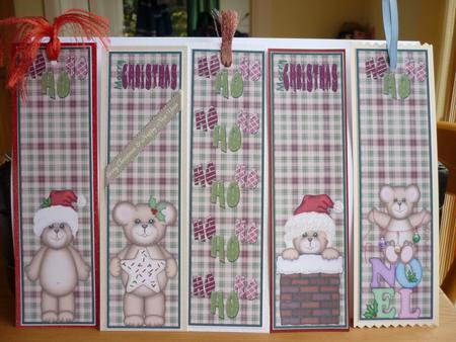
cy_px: 171
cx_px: 228
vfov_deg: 43.0
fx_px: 435
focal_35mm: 33
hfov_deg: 55.3
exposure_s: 1/80
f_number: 2.8
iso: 80
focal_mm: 5.5
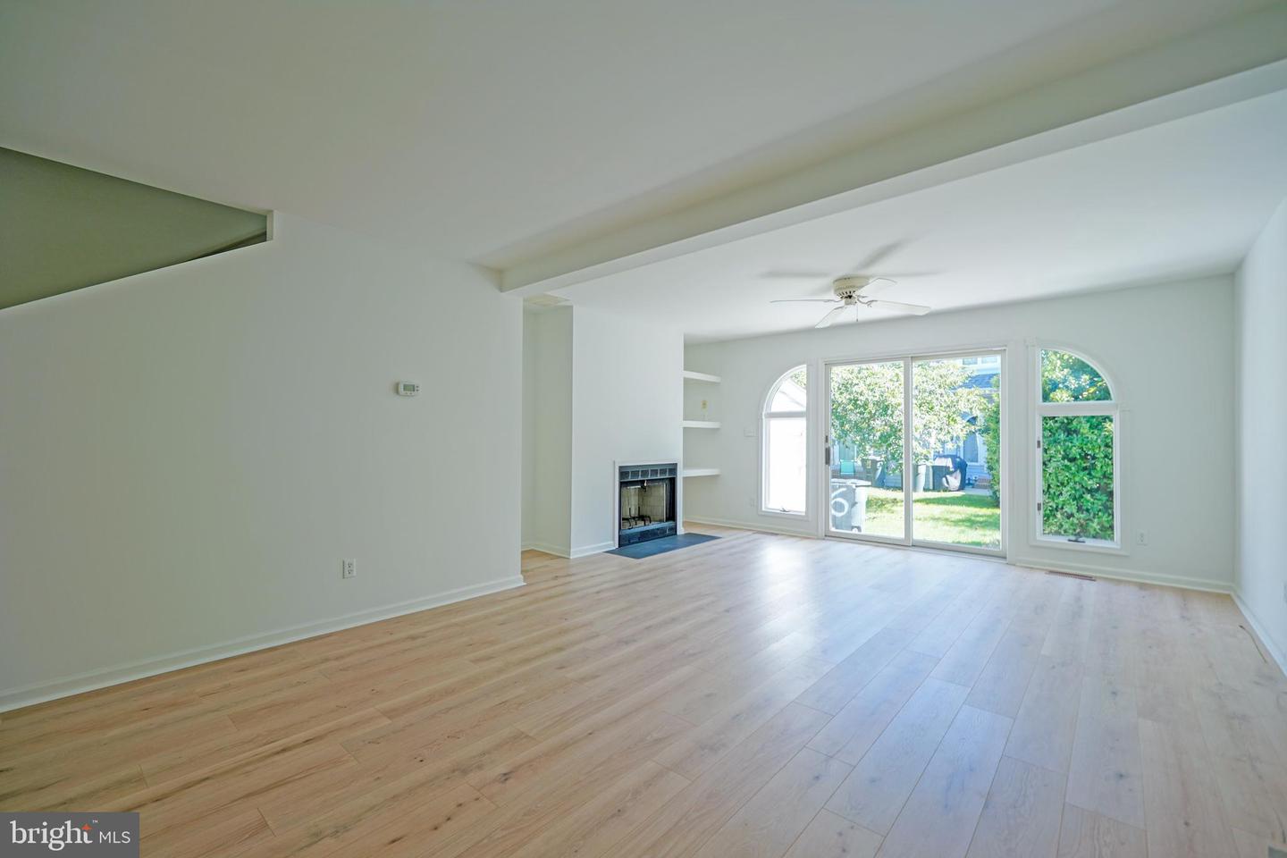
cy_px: 429
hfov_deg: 100.4
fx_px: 536
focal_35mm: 15
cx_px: 644
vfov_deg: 77.3
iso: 125
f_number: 4
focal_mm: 10
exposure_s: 1/50
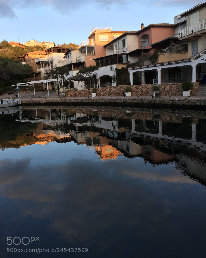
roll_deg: +3.8
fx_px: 236
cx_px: 102
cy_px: 123
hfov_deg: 47.1
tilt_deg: -8.7
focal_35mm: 31
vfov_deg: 57.1
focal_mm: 4.15
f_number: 2.2
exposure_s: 1/167
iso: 32
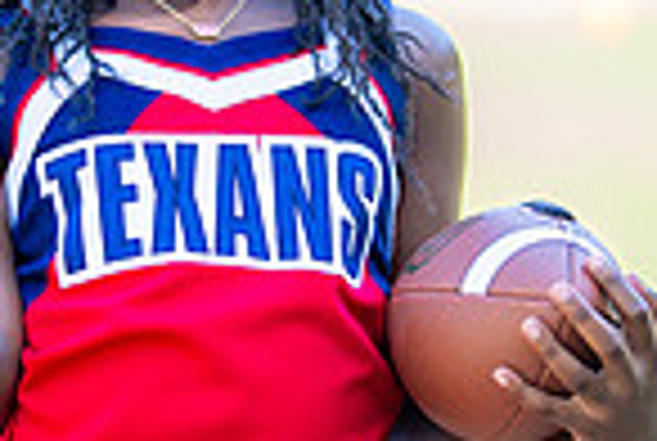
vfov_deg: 6.3
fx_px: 4023
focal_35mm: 220
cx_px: 239
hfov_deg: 9.3
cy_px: 87
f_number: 1.2
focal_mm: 50
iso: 100
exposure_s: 1/1000
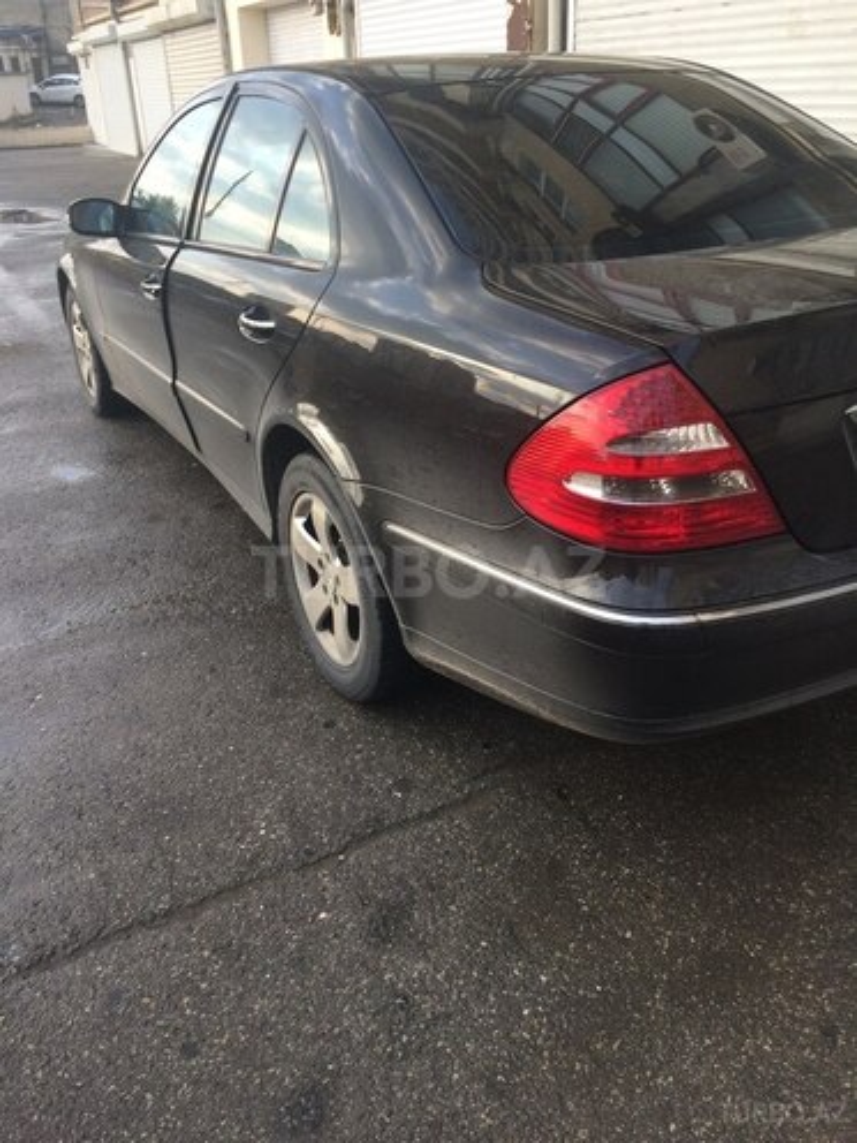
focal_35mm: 29
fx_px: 957
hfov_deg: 48.2
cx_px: 428
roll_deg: +4.9
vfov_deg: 61.7
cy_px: 572
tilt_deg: -25.0
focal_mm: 4.15
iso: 32
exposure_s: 1/188
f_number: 2.2
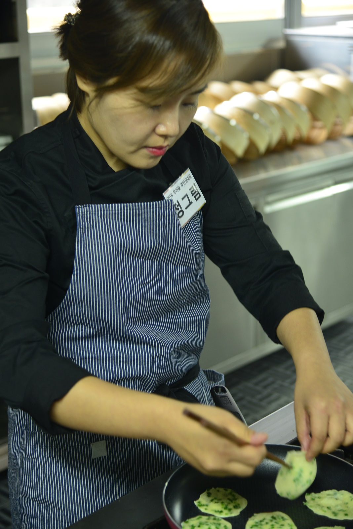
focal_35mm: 65
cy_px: 264
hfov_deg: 20.9
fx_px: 955
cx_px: 176
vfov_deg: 30.9
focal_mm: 65
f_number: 4
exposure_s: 1/30
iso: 800
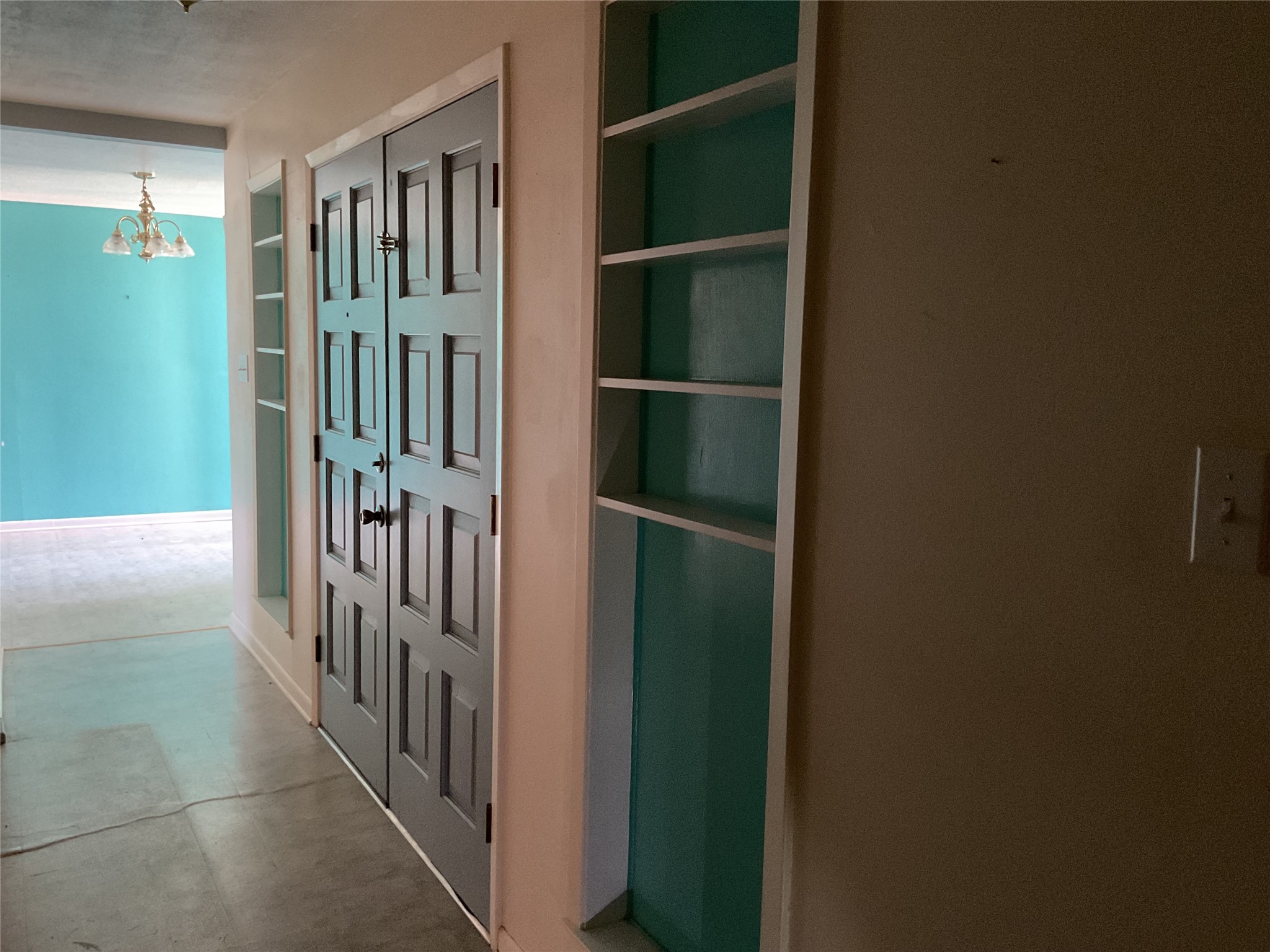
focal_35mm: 29
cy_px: 476
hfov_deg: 61.7
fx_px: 1064
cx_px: 635
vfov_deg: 48.2
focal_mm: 3
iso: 400
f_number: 1.8
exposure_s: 1/25
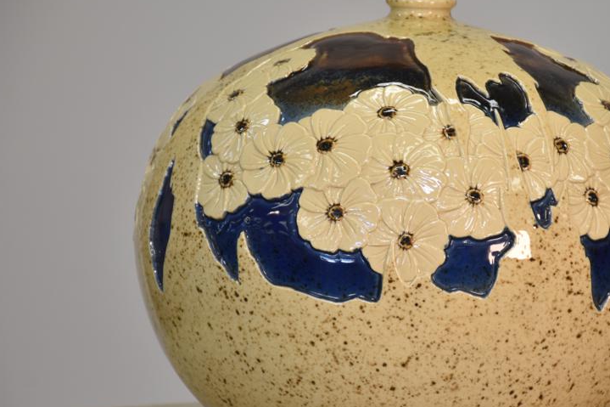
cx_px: 422
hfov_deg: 7.0
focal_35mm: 294
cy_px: 229
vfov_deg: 4.7
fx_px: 4980
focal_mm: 130
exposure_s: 1/40
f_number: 5.6
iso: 400
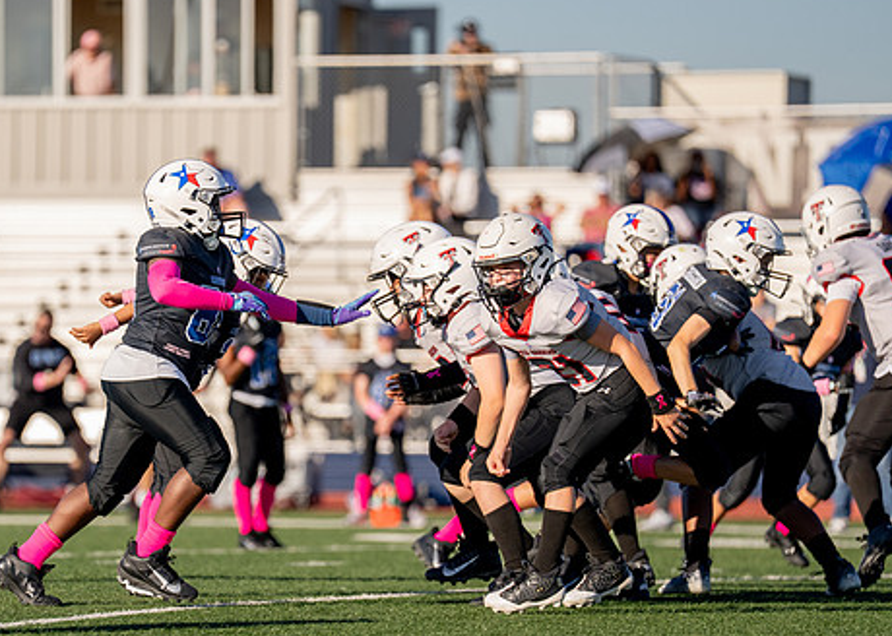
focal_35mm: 300
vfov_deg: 4.8
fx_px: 7596
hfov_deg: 6.7
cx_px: 243
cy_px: 382
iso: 250
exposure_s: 1/5000
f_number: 2.8
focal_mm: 200
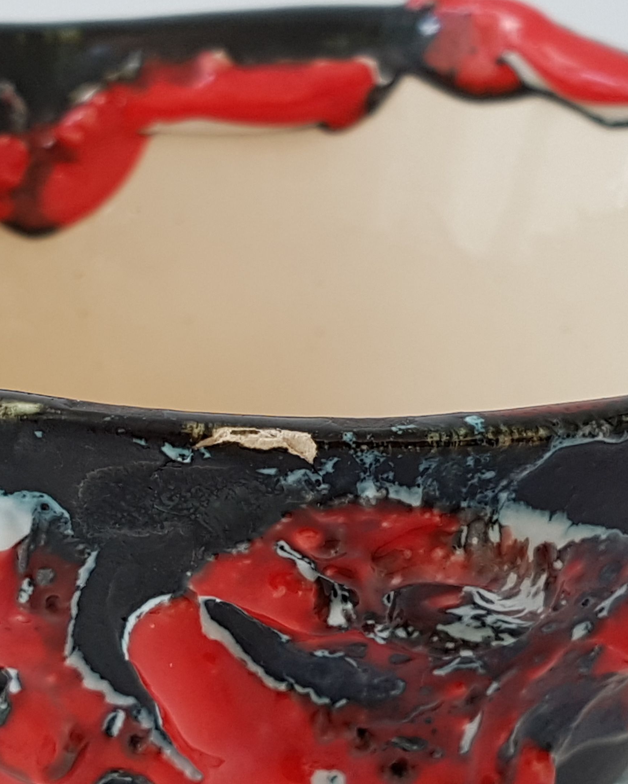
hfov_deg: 42.7
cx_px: 203
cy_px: 391
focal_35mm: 34
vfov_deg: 52.8
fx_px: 790
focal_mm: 4.2
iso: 64
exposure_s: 1/100
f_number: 1.7
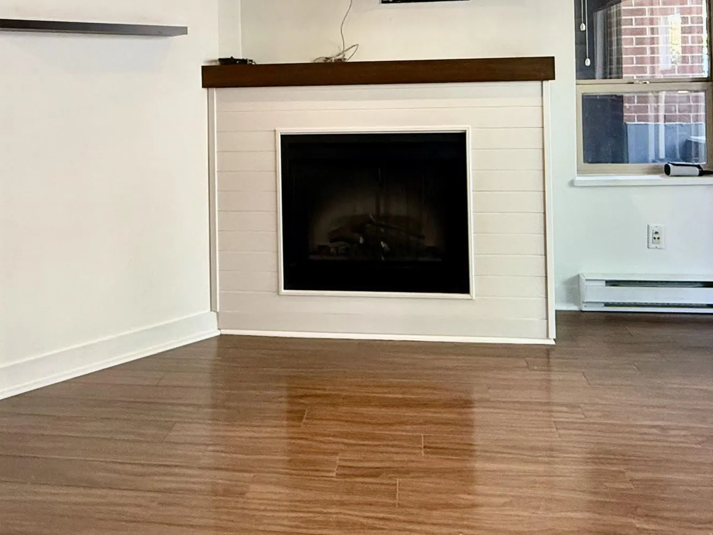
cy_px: 84
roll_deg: +0.7
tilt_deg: +0.4
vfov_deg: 41.6
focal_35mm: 32
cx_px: 328
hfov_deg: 56.7
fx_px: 659
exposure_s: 1/60
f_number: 2.2
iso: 320
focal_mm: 2.22
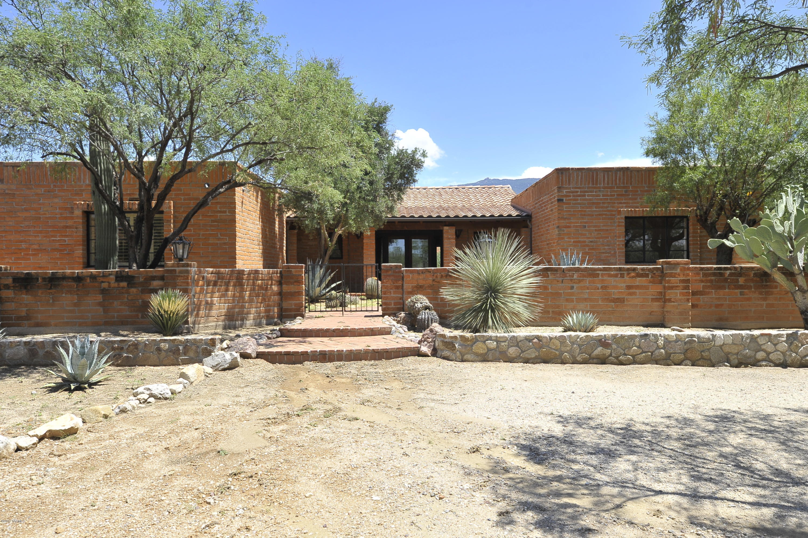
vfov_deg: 49.5
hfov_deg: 69.4
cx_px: 404
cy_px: 269
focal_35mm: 26
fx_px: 583
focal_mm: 26
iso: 200
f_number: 9
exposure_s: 1/320
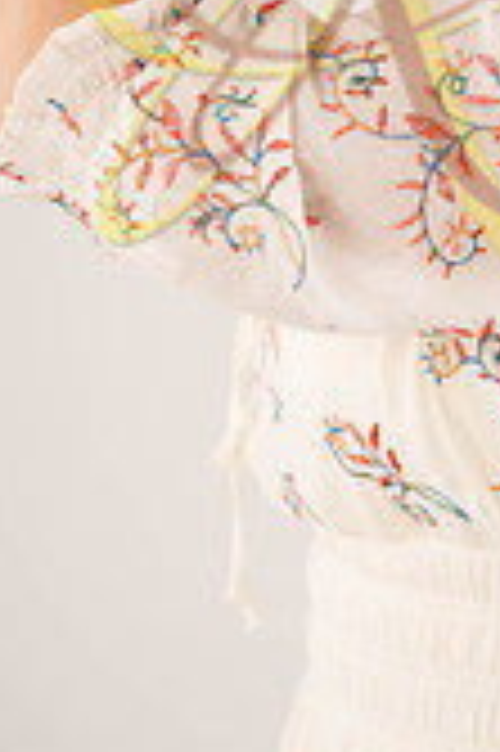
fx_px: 3215
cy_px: -5
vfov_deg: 13.2
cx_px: 586
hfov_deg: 8.8
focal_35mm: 154
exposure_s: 1/320
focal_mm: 57
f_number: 2.8
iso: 250
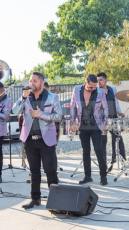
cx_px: 85
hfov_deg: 15.9
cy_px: 115
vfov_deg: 27.9
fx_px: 462
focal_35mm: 76
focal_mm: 48
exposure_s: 1/250
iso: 200
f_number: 8
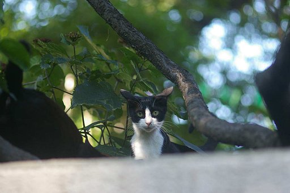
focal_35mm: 150
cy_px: 96
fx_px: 1207
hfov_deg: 13.7
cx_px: 145
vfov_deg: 9.1
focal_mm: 100
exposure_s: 1/125
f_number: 2.8
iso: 200
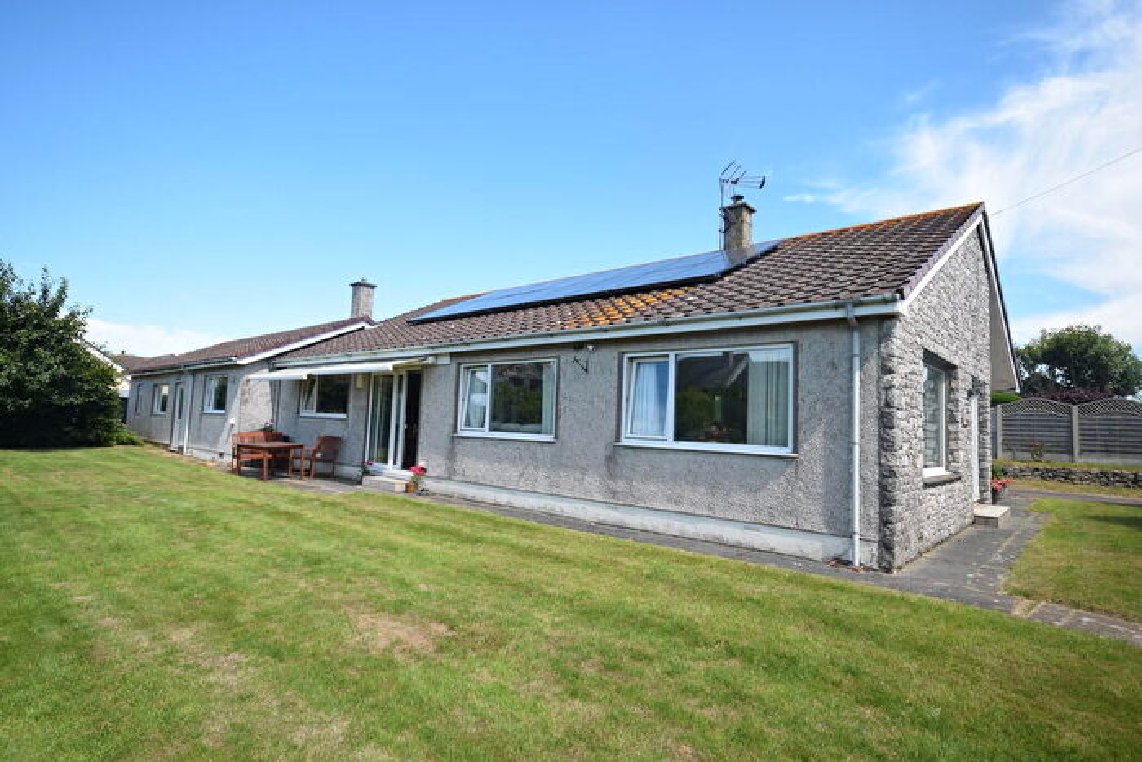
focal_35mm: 18
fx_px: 571
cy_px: 381
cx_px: 571
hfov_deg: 90.0
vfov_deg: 67.4
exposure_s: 1/250
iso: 200
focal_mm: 12
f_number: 8
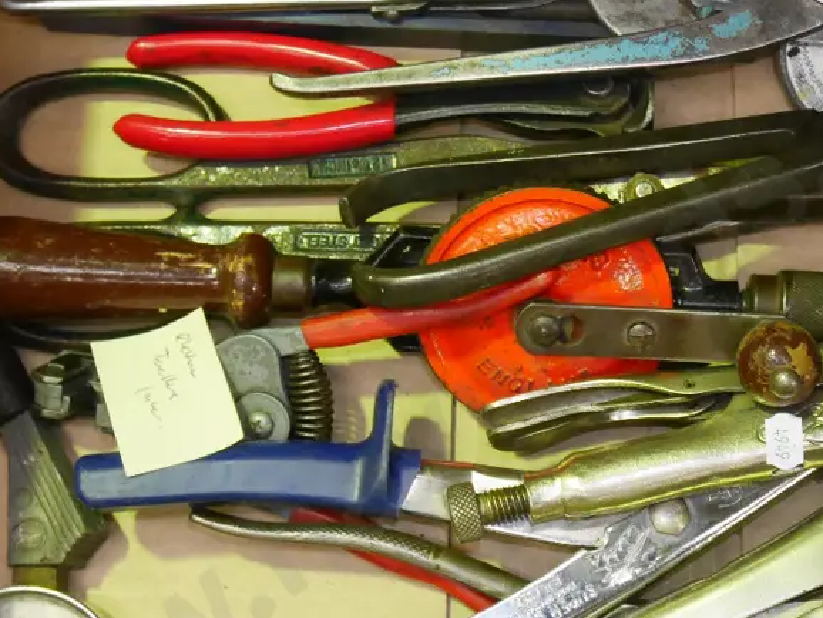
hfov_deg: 24.9
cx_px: 535
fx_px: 1855
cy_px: 368
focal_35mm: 78
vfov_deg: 18.9
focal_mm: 22
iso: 3200
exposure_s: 1/100
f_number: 4.9
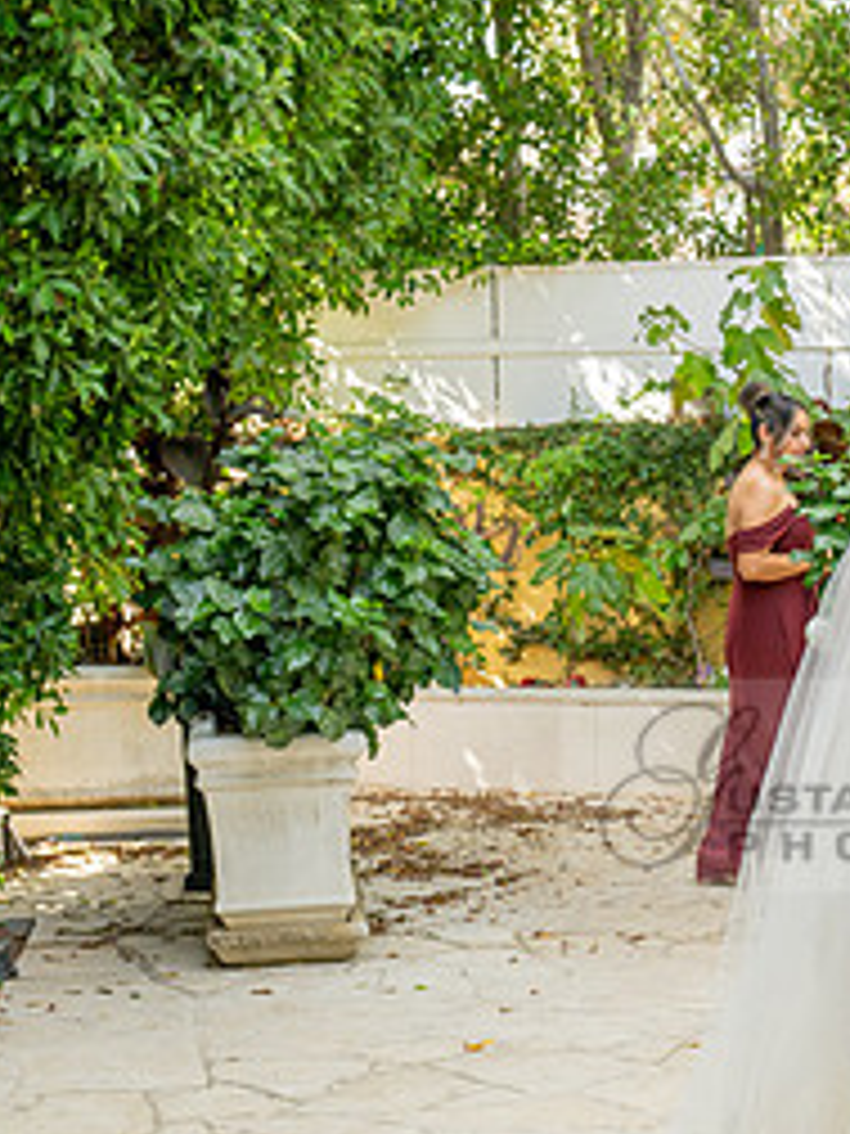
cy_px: 785
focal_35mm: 82
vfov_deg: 23.7
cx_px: 953
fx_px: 2685
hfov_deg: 17.3
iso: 400
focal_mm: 37
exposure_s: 1/320
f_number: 4.5
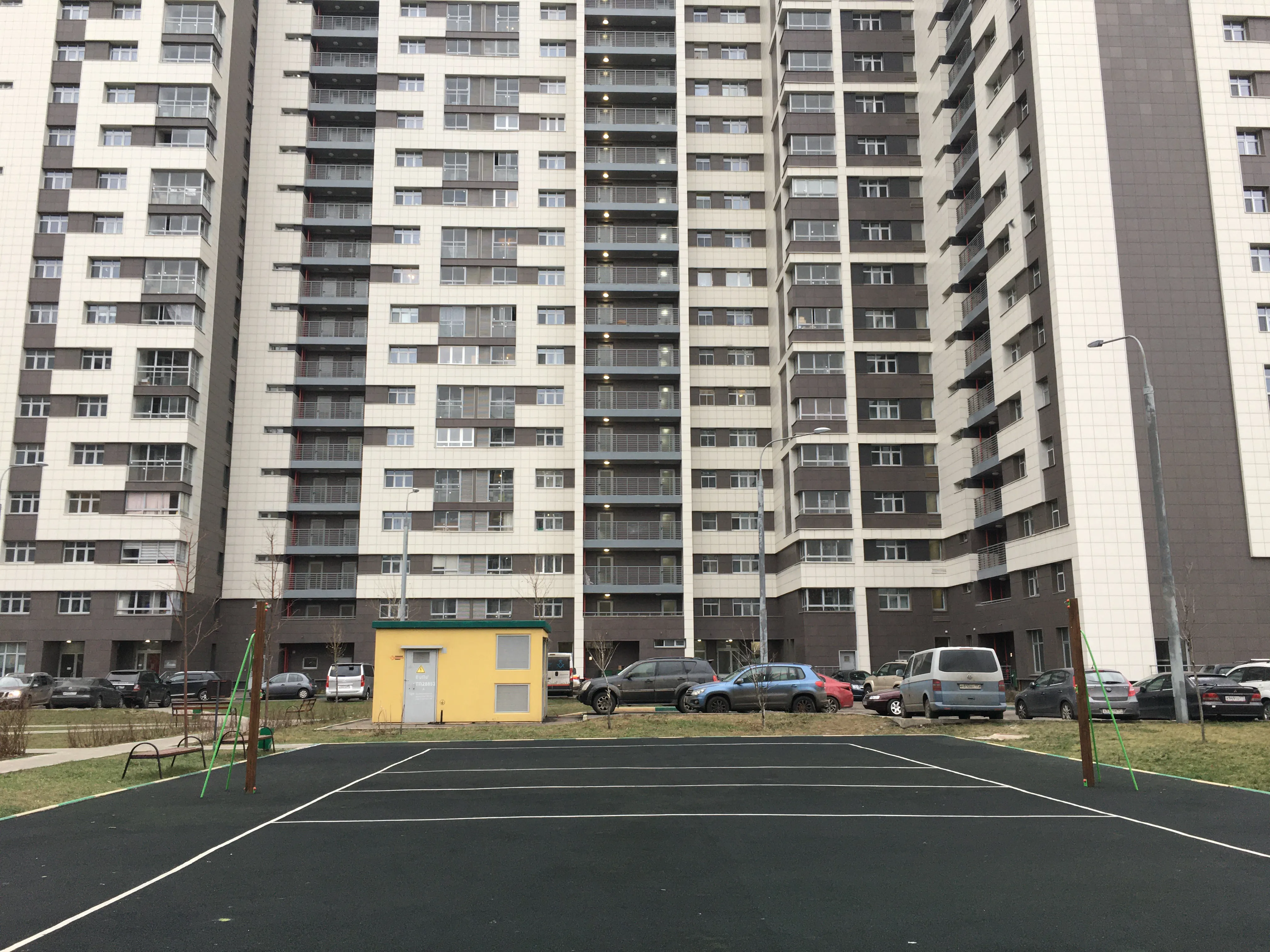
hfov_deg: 61.7
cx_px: 635
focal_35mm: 29
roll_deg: -0.5
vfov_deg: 48.2
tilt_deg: +10.7
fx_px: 1064
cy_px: 476
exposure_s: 1/100
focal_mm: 4.15
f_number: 2.2
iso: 40
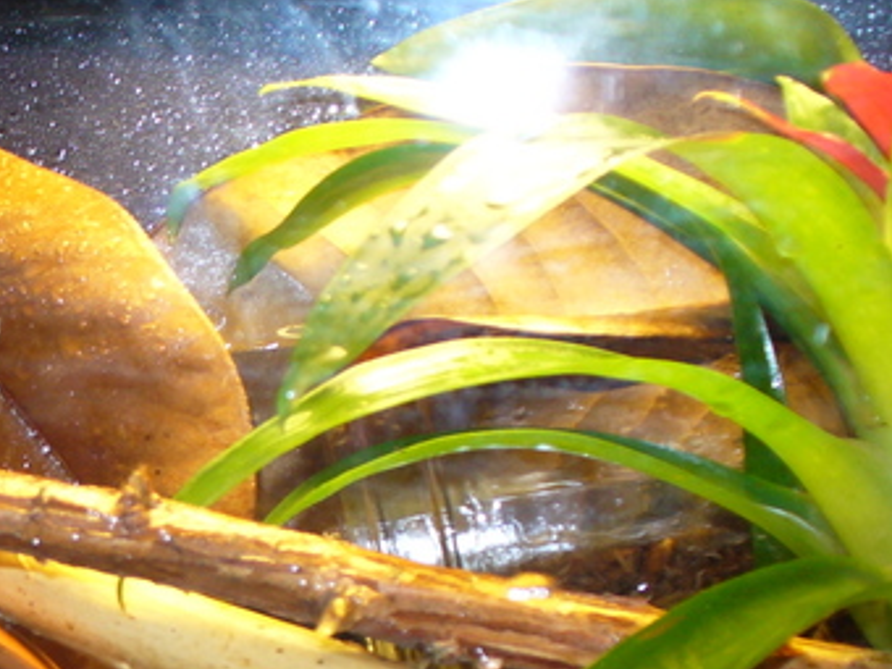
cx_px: -68
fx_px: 2242
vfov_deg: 16.7
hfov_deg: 21.4
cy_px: 648
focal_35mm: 87
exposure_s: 1/30
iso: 100
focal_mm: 6.1
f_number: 2.8
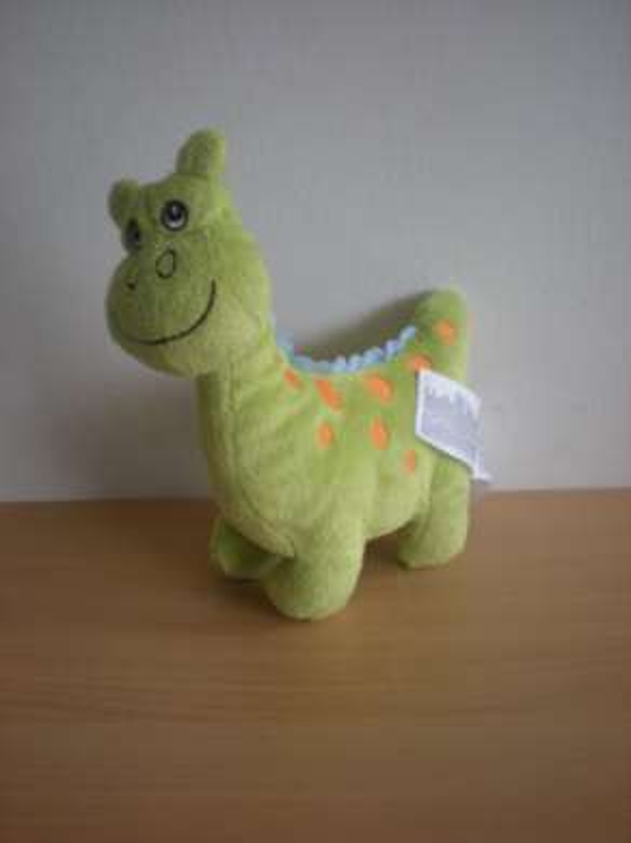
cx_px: 316
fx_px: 925
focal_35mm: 38
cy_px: 422
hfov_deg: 37.7
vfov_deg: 49.0
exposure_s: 1/36.6
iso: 200
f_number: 3.1
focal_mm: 6.3
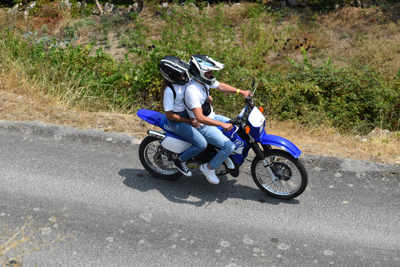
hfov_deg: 18.9
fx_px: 1200
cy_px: 134
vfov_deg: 12.7
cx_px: 200
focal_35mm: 108
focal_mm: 72
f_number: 7.1
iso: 400
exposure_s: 1/1600
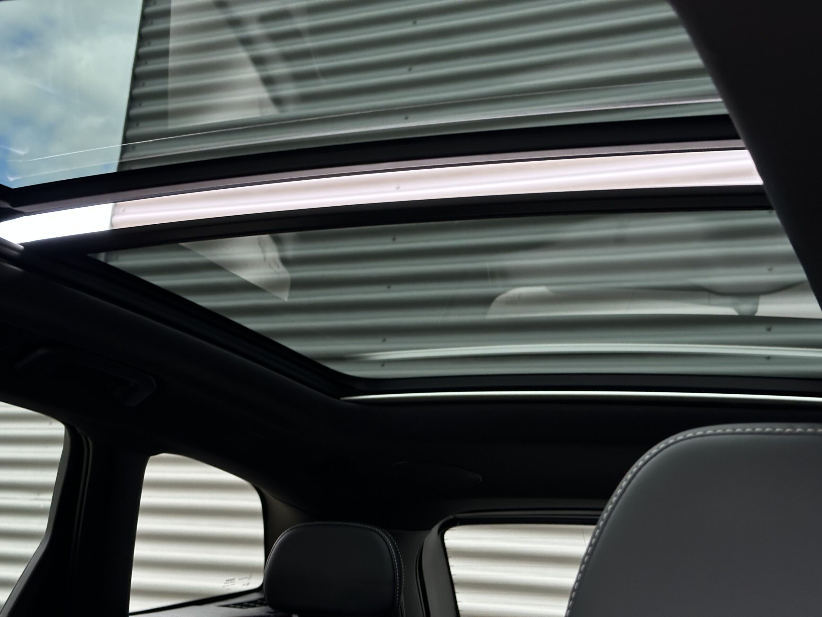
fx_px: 1140
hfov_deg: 39.7
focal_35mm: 48
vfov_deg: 30.3
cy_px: 308
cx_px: 411
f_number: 1.78
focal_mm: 6.86
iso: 50
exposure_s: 1/121
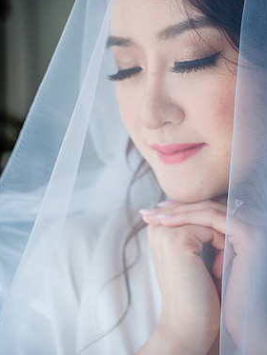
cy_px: 166
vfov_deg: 37.5
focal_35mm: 51
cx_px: 140
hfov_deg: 28.6
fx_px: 524
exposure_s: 1/320
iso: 250
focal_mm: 44
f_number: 3.5
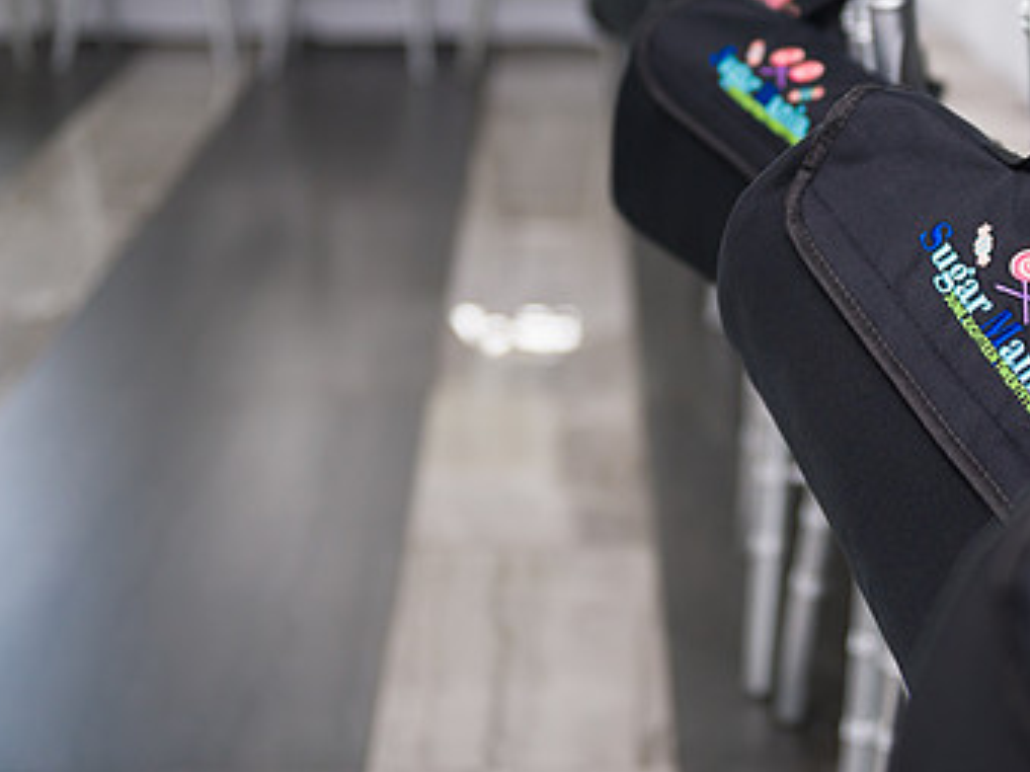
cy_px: 191
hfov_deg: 24.3
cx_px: 820
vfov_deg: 18.5
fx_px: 2350
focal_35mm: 79
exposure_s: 1/200
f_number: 3.2
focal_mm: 48
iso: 200
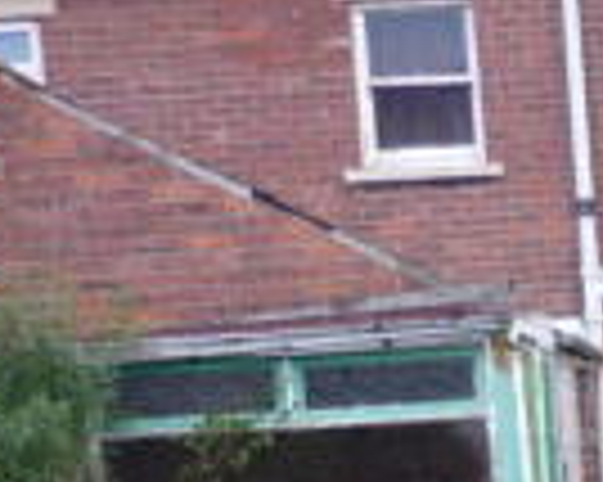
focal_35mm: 140
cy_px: 800
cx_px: 1028
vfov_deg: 10.5
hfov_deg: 12.7
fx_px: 2497
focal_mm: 5.5
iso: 100
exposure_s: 1/40
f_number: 2.8
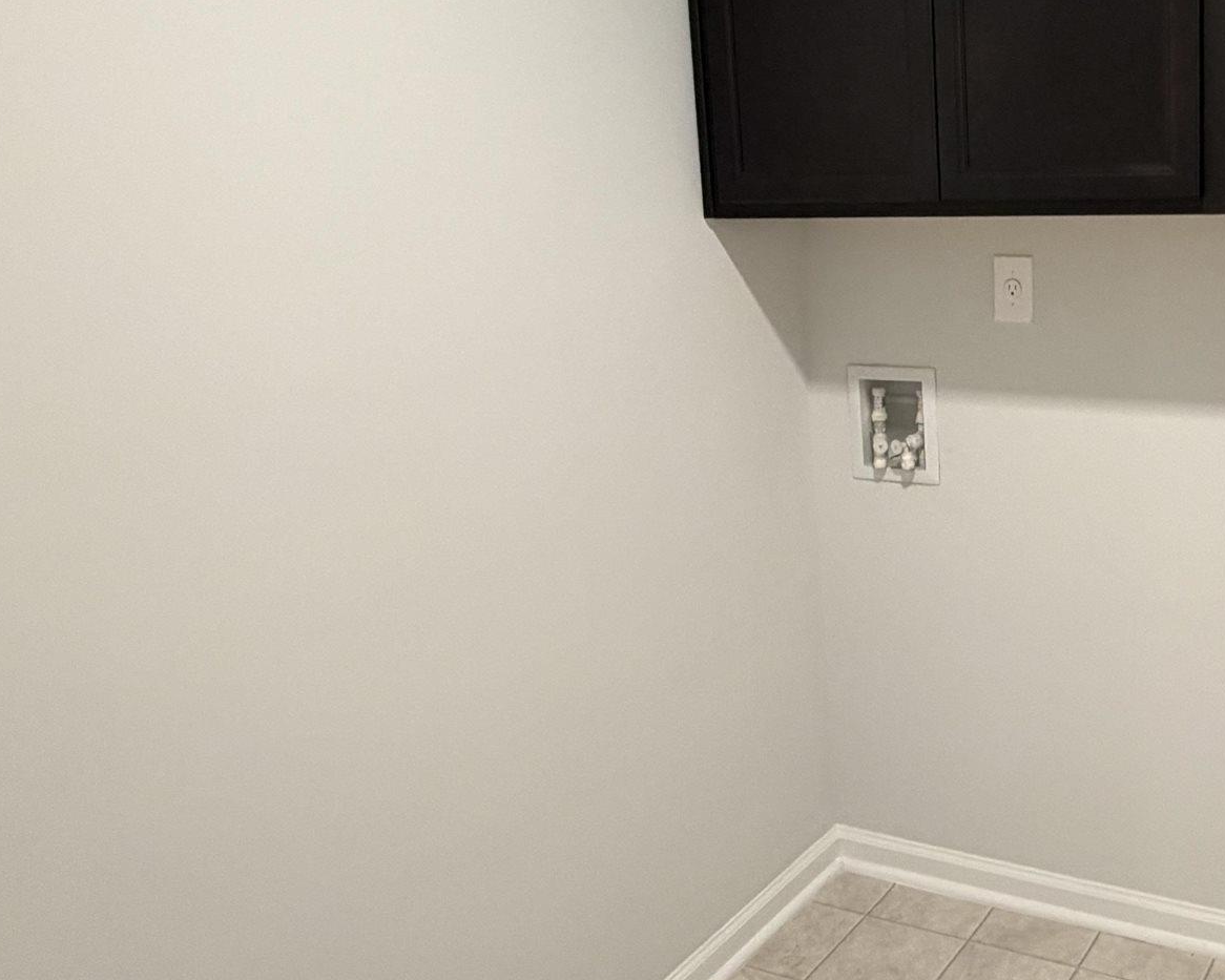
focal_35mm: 36
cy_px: 383
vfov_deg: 40.9
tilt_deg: -9.6
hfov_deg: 47.1
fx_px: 1305
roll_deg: +2.9
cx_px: 1012
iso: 200
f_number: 2.2
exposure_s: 1/60
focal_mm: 2.22
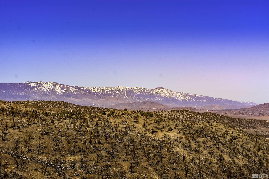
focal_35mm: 82
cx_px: 134
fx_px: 616
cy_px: 90
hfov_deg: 24.6
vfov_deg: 16.6
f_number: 8
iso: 110
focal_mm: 55
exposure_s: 1/500
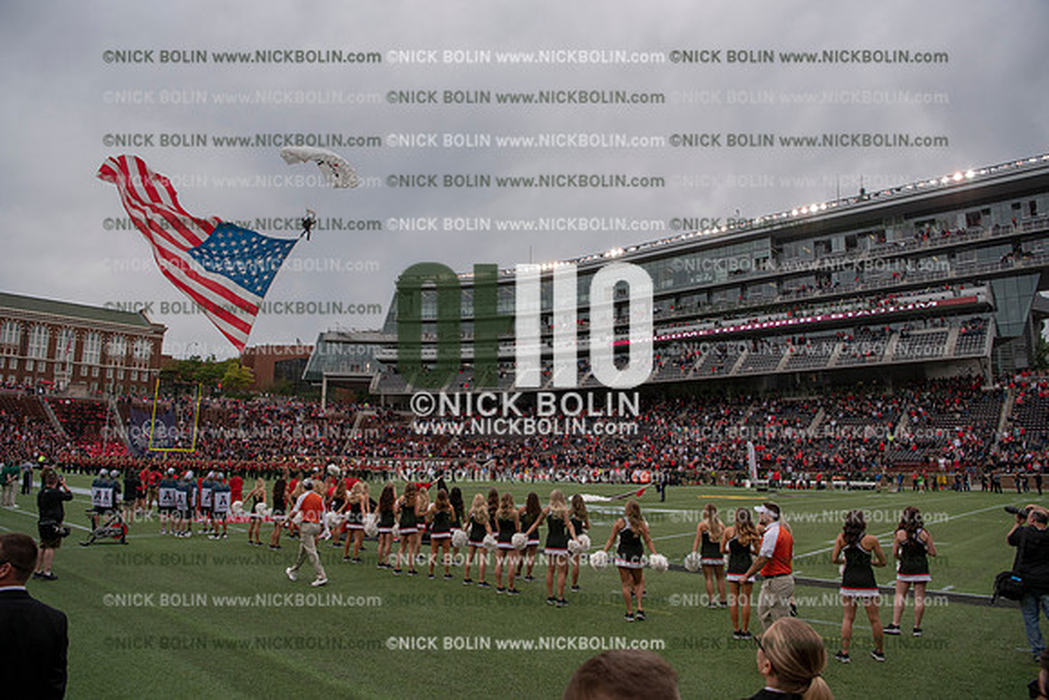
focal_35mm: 24
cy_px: 350
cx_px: 524
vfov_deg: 53.2
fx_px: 699
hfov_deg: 73.7
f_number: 5
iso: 250
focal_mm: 24
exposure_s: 1/2000
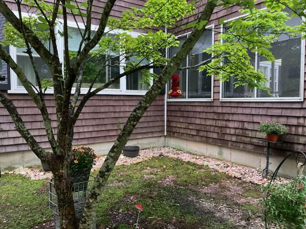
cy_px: 114
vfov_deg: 49.7
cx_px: 153
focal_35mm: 28
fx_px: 248
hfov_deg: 63.4
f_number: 1.8
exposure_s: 1/121
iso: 80
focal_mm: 3.99
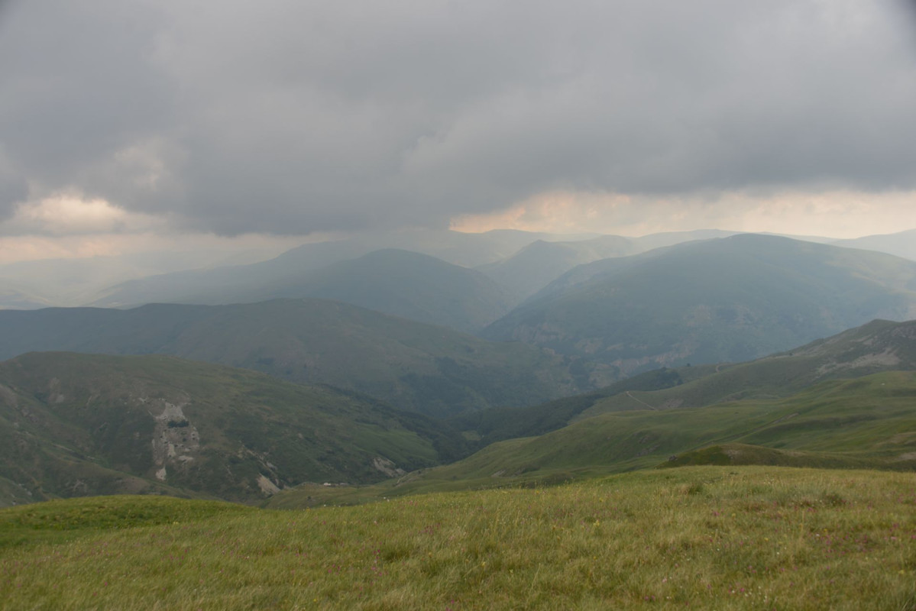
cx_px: 458
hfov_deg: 65.5
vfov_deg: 46.4
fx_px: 713
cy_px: 306
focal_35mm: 28
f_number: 5.6
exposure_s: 1/125
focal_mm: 28
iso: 100
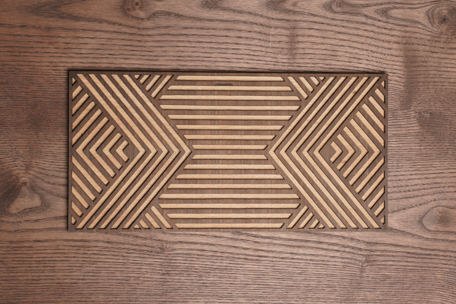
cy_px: 152
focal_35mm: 84
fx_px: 1064
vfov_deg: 16.3
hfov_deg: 24.2
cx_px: 228
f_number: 14
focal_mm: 56
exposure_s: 1/160
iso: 640
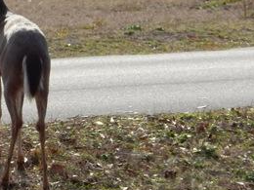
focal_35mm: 1213
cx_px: -8
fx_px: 8901
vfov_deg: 1.2
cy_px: 45
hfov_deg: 1.6
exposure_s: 1/320
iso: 125
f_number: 5.8
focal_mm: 88.6
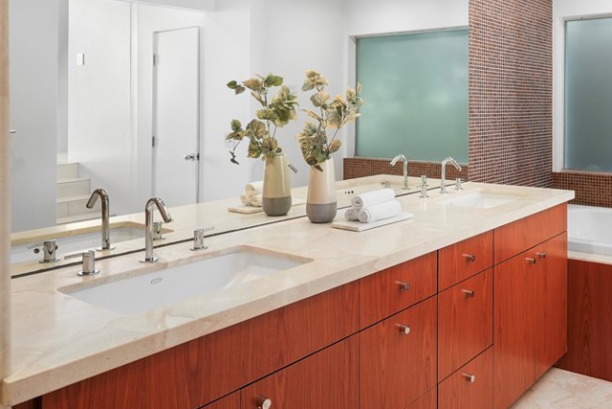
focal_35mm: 32
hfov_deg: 55.2
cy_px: 109
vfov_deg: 40.1
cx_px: 477
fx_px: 544
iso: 640
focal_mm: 20
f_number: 9
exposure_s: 1/8
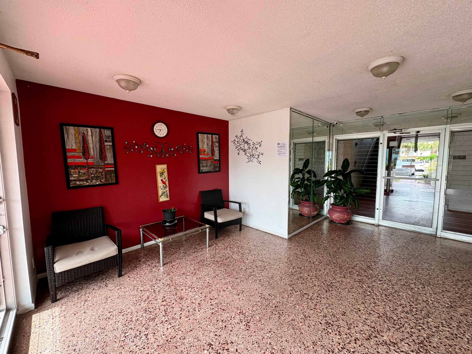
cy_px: 177
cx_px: 236
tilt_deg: -3.7
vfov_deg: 85.7
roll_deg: +1.0
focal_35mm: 14
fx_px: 191
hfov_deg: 102.1
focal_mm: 2.22
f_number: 2.2
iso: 40
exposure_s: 1/99
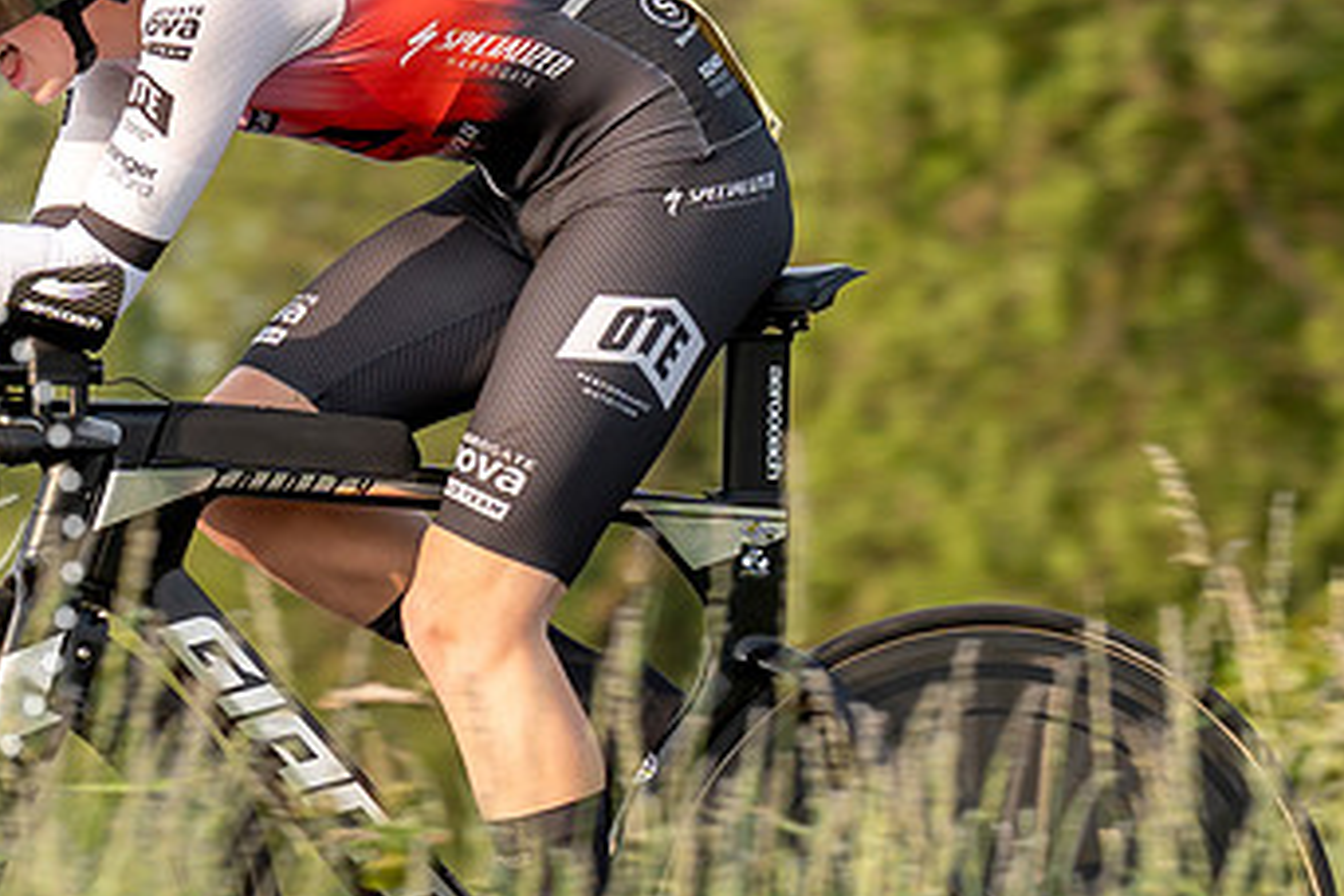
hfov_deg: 4.0
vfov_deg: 2.7
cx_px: 727
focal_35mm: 514
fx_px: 19188
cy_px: 216
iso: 160
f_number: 4
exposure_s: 1/640
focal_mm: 122
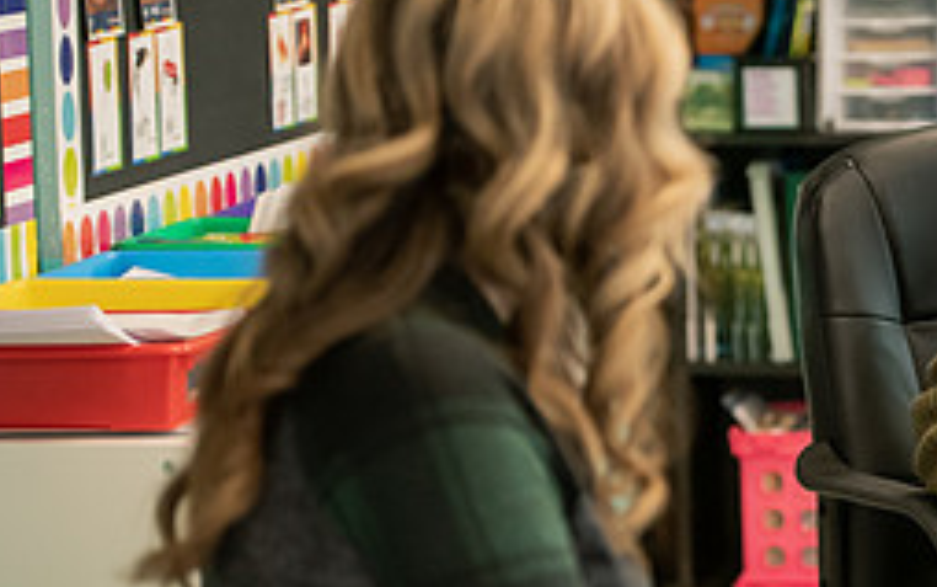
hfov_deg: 10.4
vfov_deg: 6.6
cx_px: 1003
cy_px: 364
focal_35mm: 200
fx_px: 5110
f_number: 3.2
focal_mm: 86
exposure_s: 1/200
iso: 1600
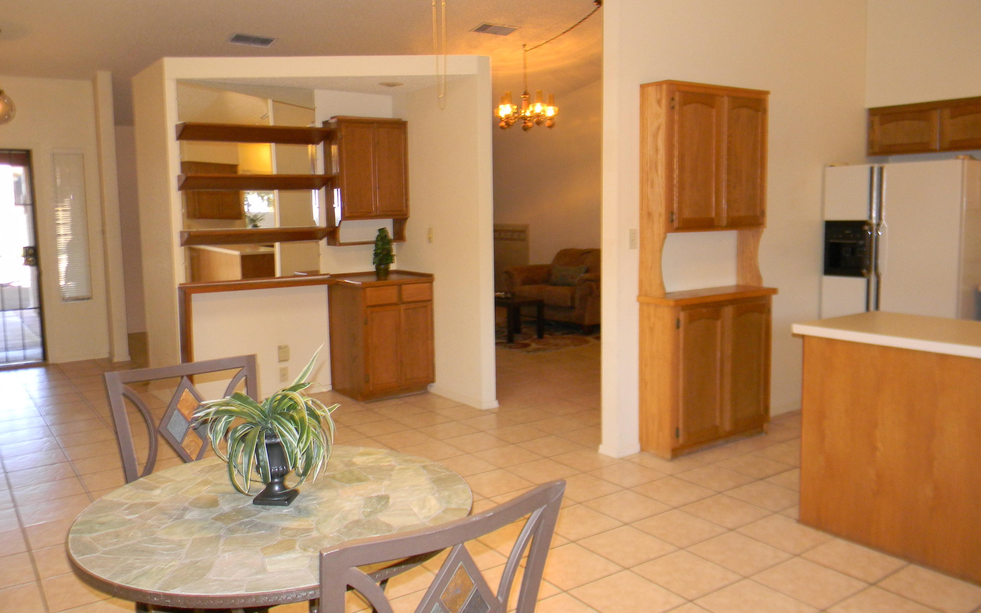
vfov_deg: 41.8
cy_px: 278
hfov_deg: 62.9
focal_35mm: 30
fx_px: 802
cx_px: 486
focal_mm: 5
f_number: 3.5
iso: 254
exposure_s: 1/26
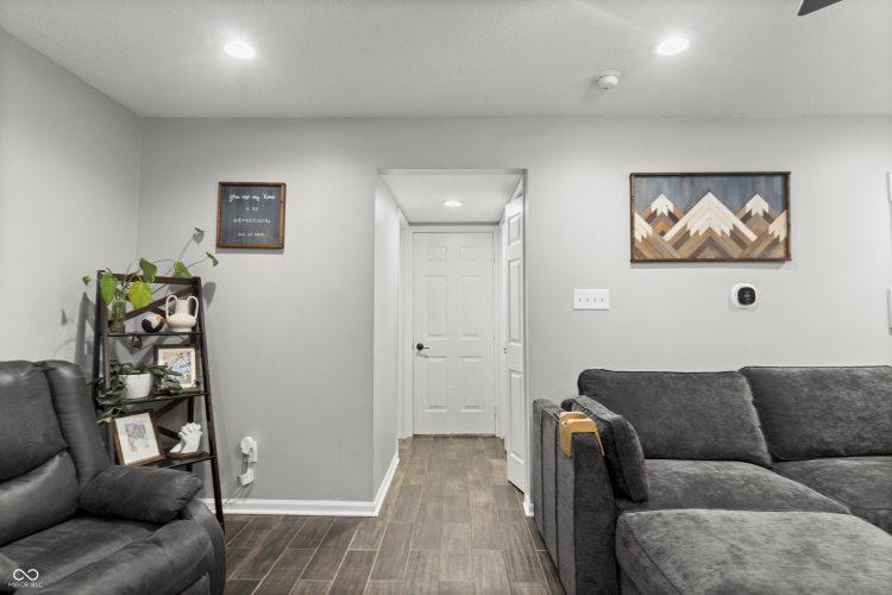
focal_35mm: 18
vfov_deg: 67.4
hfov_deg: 90.0
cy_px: 298
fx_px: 446
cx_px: 446
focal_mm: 12
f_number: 9
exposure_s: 2
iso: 250
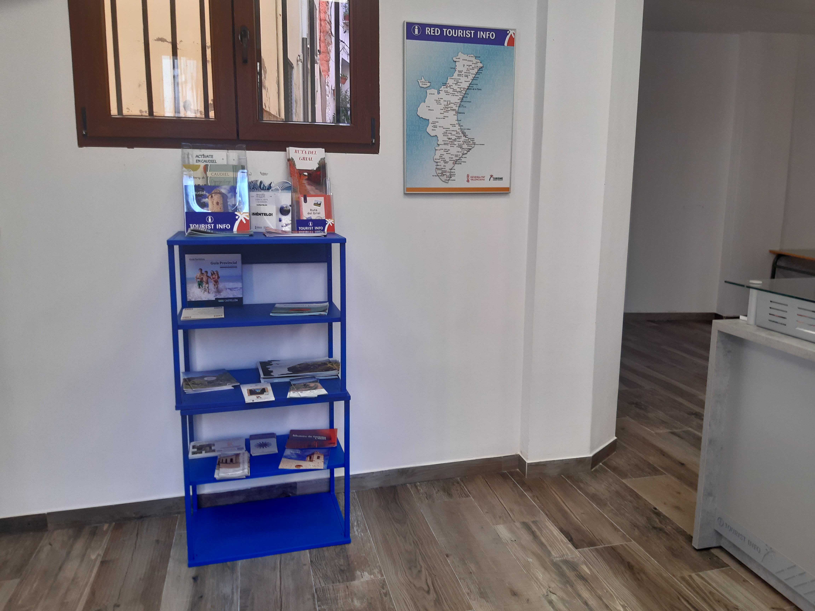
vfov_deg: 53.1
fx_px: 612
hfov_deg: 67.3
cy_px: 306
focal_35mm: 26
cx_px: 408
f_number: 1.7
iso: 40
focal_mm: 3.92
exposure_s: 1/133
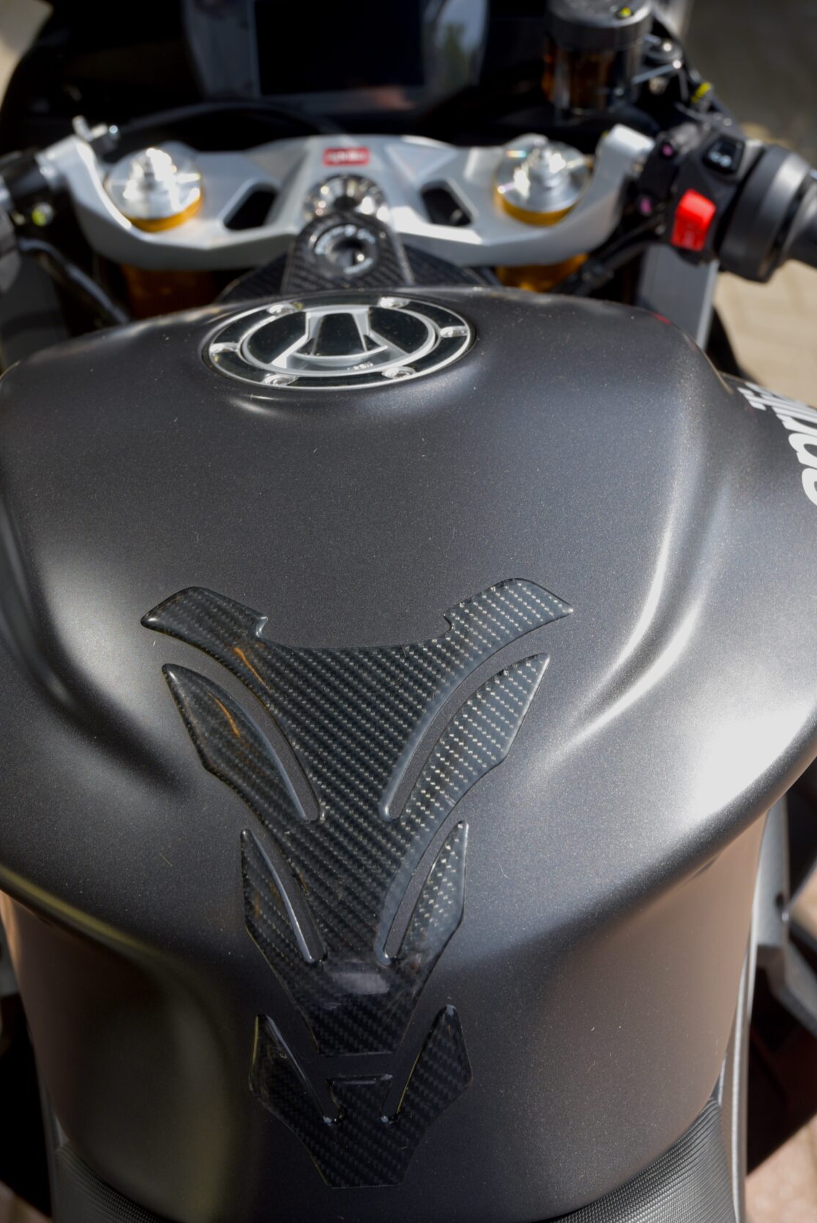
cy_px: 523
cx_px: 368
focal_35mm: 73
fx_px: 2482
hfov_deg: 18.7
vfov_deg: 27.7
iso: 100
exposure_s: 1/125
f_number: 5.6
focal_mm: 48
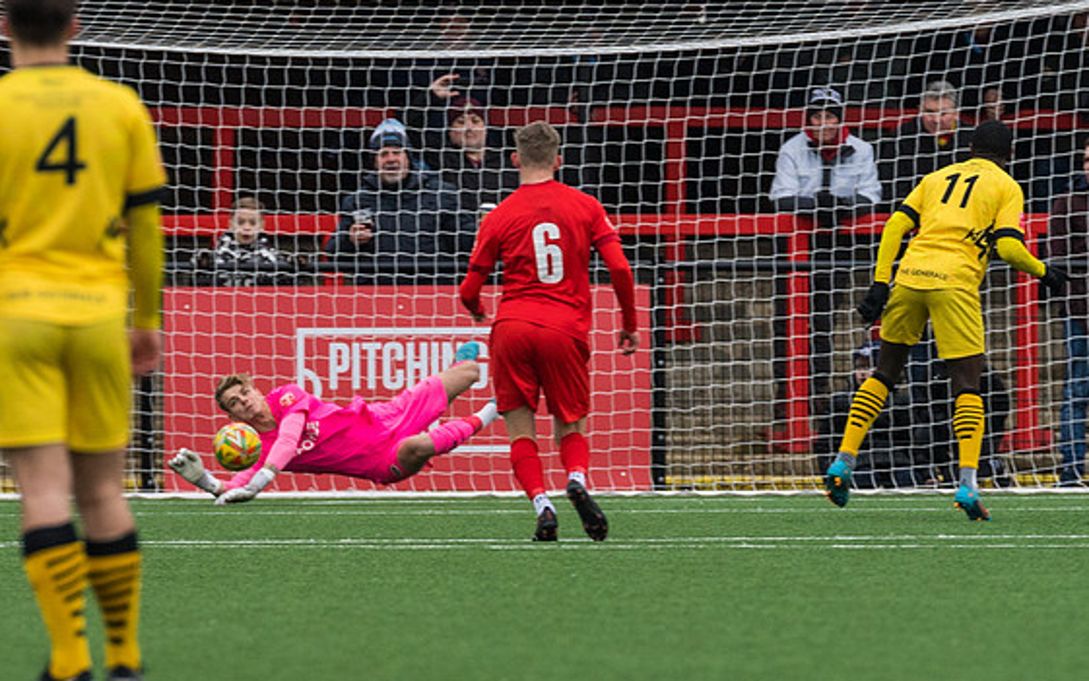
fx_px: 23127
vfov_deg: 1.7
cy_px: 500
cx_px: 659
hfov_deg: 2.7
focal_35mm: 779
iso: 800
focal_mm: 300
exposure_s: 1/800
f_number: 4
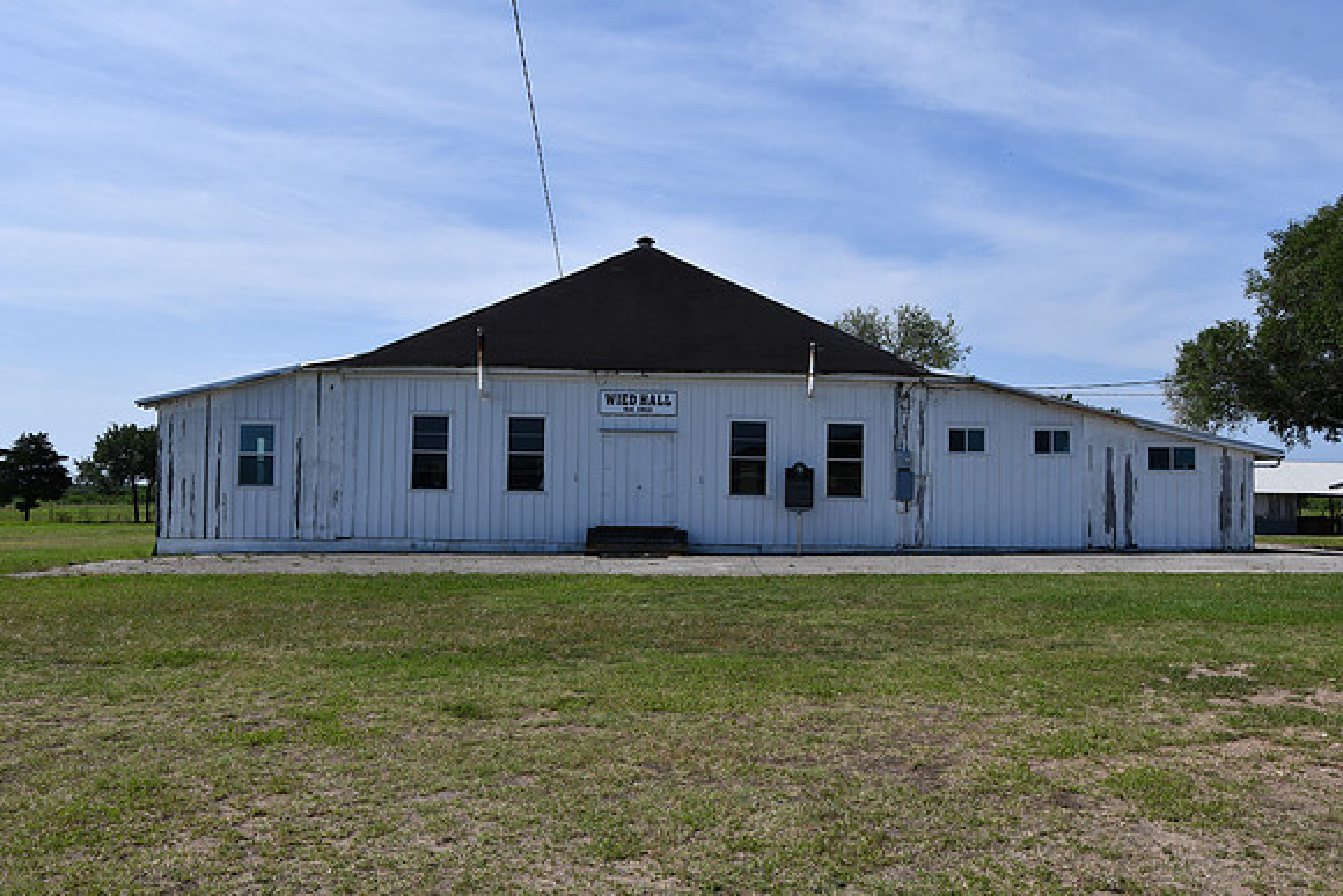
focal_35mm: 27
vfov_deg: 48.0
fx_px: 1007
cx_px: 672
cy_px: 448
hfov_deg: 67.4
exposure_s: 1/500
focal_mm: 18
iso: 200
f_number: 11
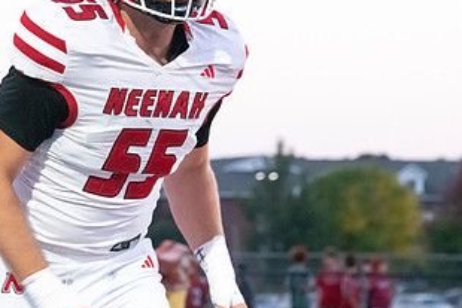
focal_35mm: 271
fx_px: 3479
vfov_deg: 5.1
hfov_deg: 7.6
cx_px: 69
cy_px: 129
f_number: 7.1
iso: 10000
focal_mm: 145
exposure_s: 1/400
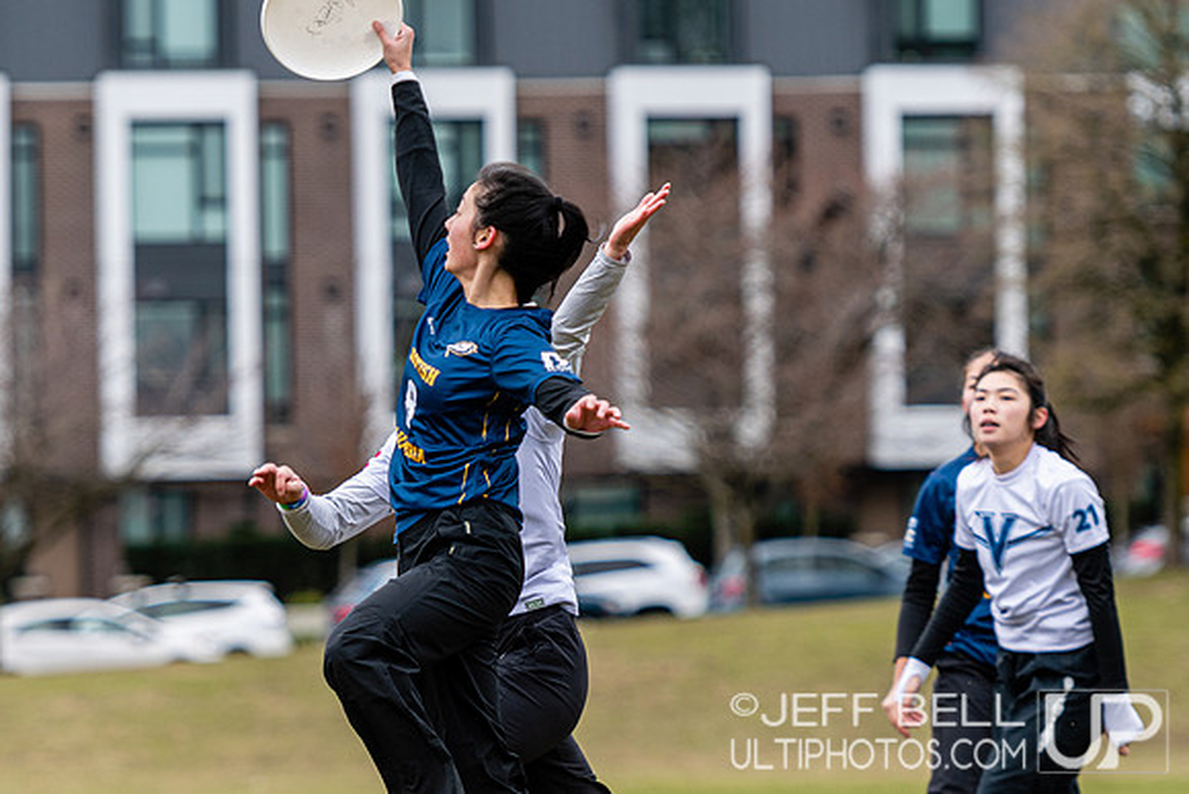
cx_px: 524
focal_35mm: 278
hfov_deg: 7.4
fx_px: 9192
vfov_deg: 4.9
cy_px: 504
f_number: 3.2
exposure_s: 1/1000
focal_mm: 140
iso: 250
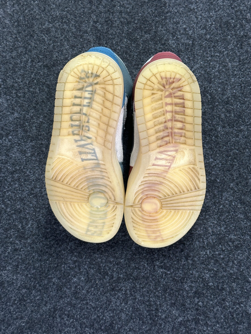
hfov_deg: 28.0
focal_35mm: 52
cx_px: 134
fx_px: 503
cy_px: 159
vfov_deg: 36.8
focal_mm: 6.86
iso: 200
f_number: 1.78
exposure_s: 1/33
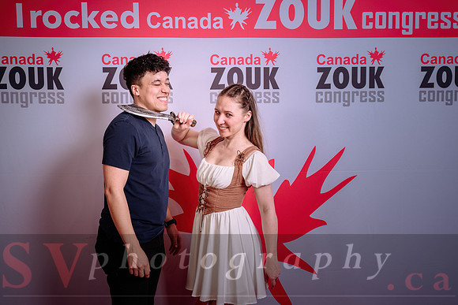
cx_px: 229
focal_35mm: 39
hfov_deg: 50.0
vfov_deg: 34.6
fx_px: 491
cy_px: 152
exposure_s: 1/160
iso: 100
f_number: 5
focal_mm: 38
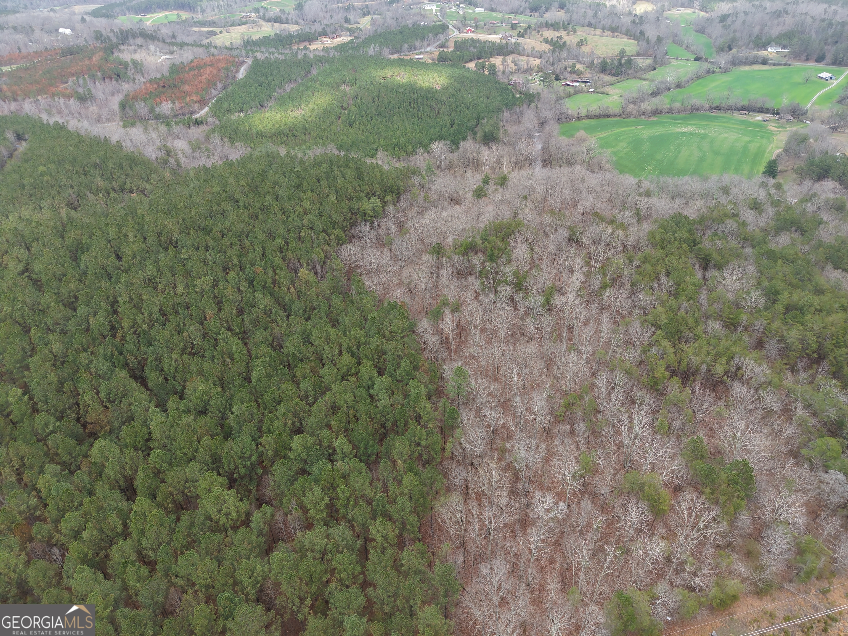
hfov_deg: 71.6
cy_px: 318
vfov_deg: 56.8
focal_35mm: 24
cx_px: 424
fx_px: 588
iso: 100
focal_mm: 8.67
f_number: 1.8
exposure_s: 1/640
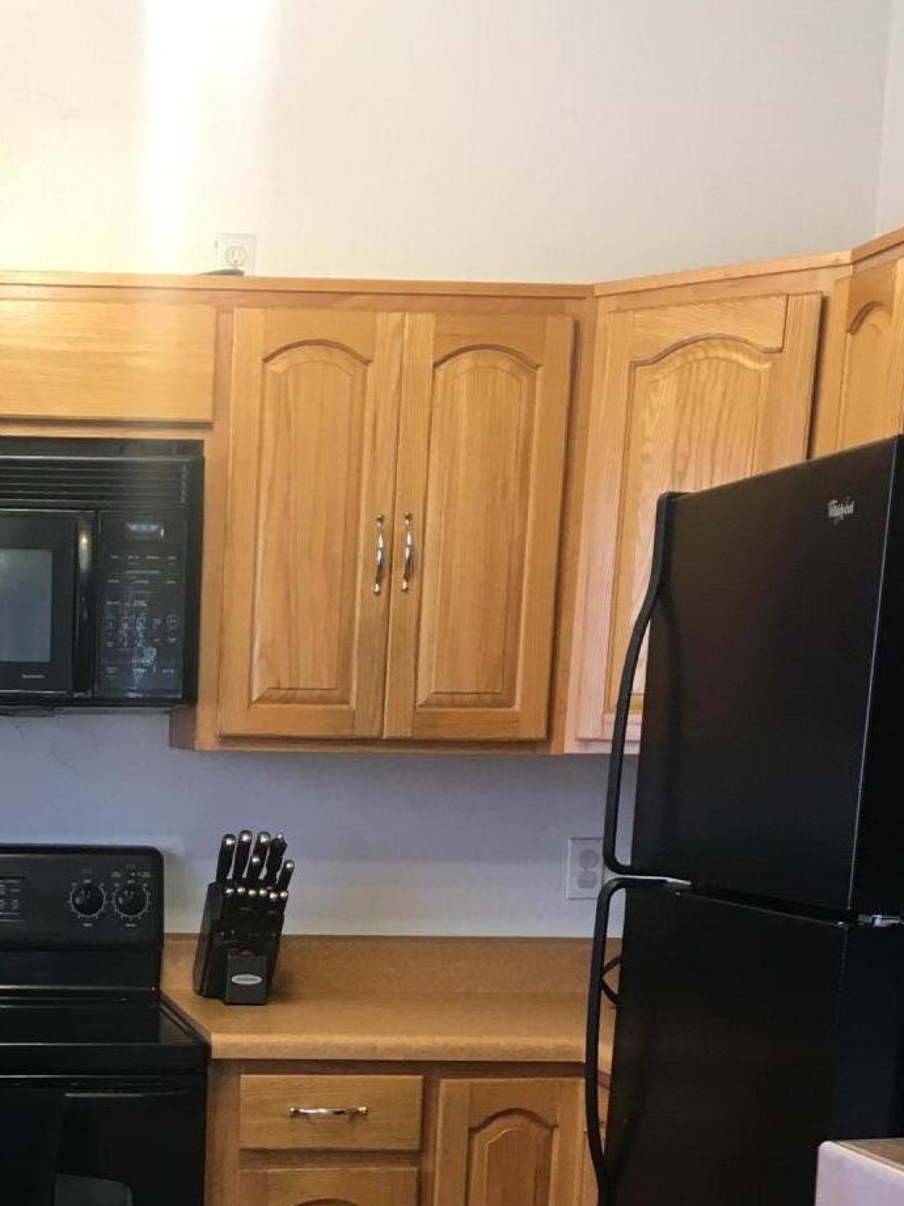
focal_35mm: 63
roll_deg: -0.1
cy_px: 1181
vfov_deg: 28.9
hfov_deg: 22.3
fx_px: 2195
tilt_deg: -11.1
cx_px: -12
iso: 64
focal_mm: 4.15
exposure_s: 1/30
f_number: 2.2
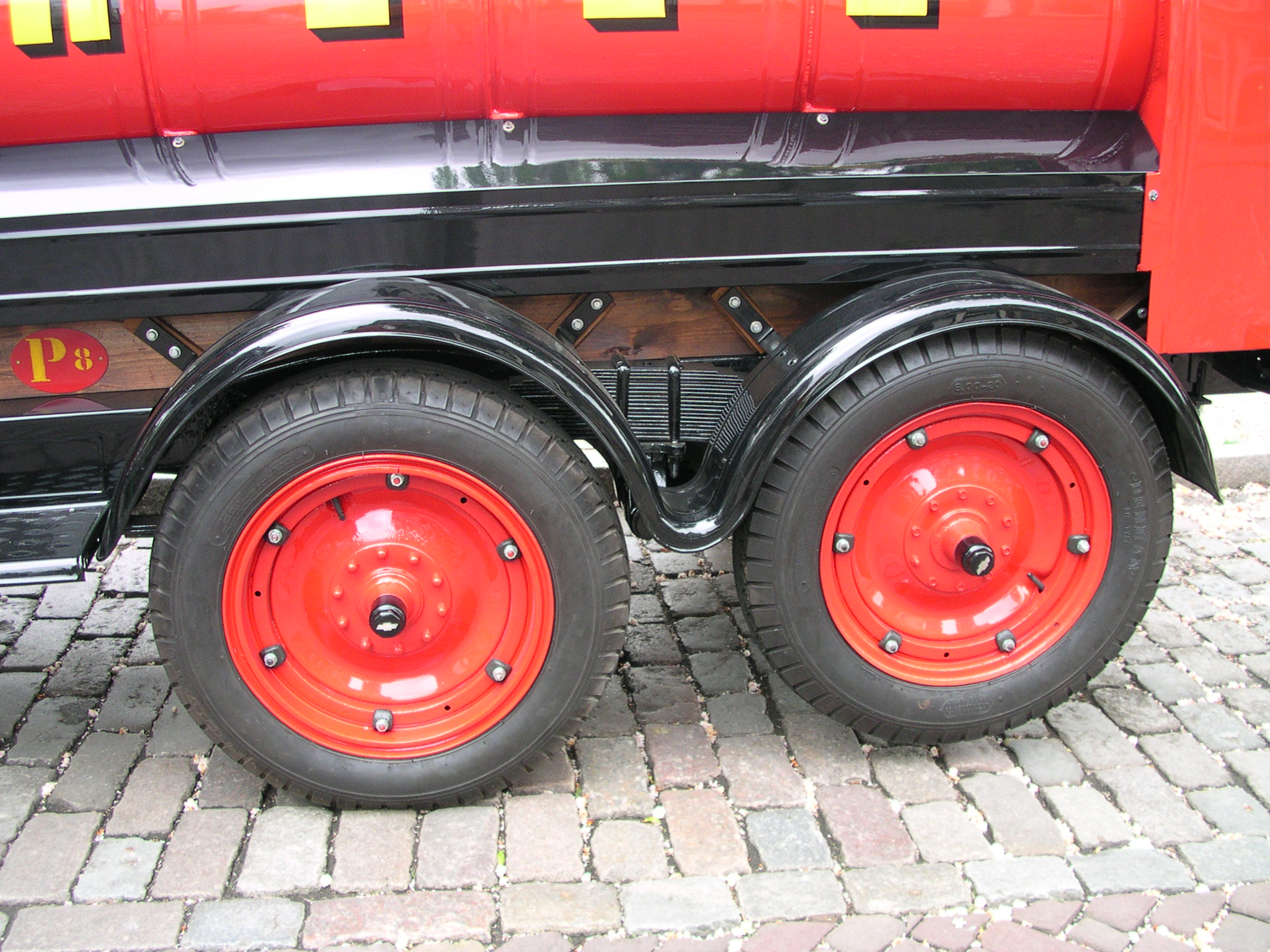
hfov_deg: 50.1
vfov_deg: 38.7
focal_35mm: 37
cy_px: 476
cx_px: 635
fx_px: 1357
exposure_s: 1/34.7
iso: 100
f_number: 2.7
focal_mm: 5.6
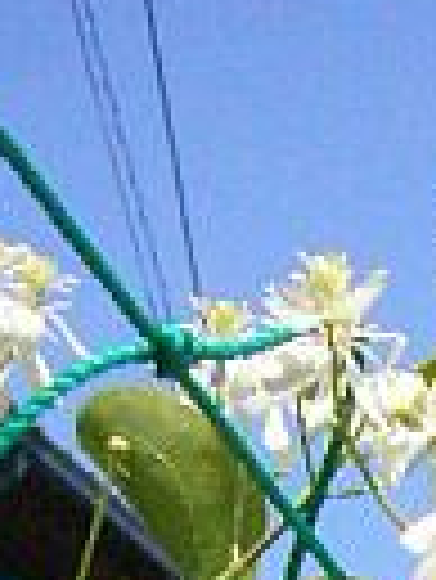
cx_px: 809
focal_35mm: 174
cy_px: 1439
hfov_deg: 8.2
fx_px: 2917
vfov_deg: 9.8
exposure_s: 1/2000
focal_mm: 4.6
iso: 400
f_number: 5.6
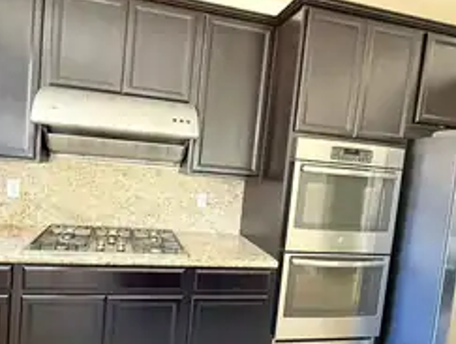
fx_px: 303
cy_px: 180
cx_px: 180
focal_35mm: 23
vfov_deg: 59.0
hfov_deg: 73.0
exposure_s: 1/60
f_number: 2.2
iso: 640
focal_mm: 2.22
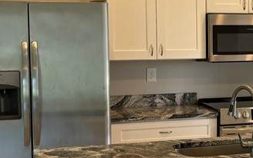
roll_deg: -0.7
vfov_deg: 15.2
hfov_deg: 23.1
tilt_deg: -3.3
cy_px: 70
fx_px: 593
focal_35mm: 86
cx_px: 253
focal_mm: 5.96
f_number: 1.6
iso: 100
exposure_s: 1/120
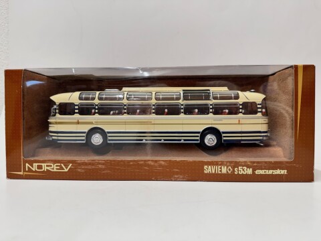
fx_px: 223
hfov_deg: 71.6
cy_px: 120
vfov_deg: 56.8
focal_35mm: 24
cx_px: 160
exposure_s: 1/100
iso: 125
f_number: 1.78
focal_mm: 6.76
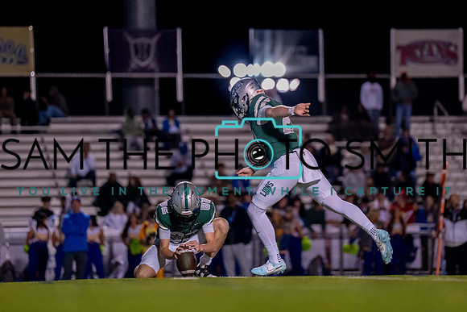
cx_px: 272
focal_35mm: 251
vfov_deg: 5.5
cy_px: 122
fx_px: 3261
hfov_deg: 8.2
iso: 5000
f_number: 2.8
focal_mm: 200
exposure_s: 1/1000
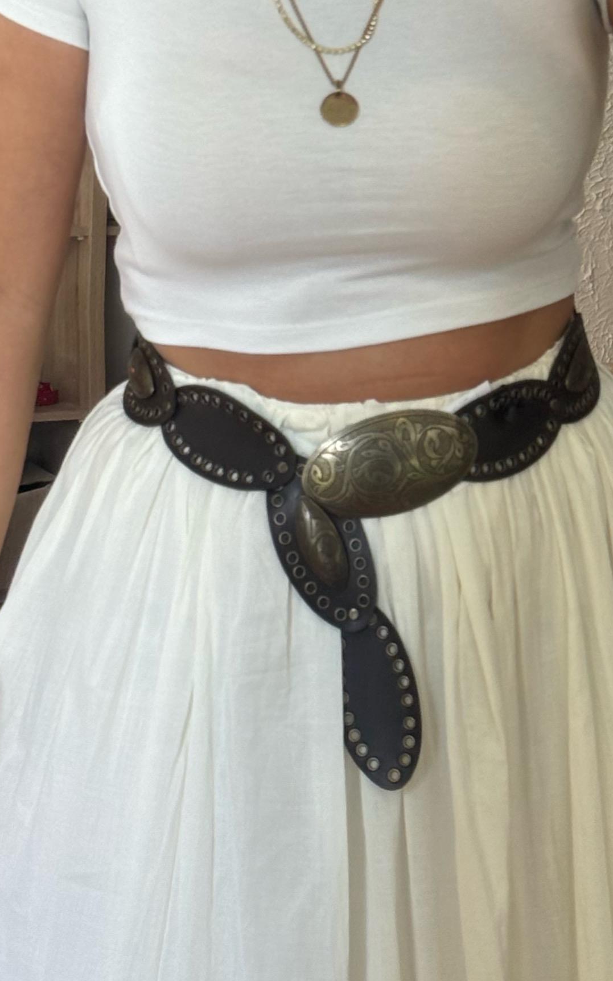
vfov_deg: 17.4
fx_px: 3182
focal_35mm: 119
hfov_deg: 11.0
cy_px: 254
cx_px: 355
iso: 250
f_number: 1.78
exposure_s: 1/50
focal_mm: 6.76
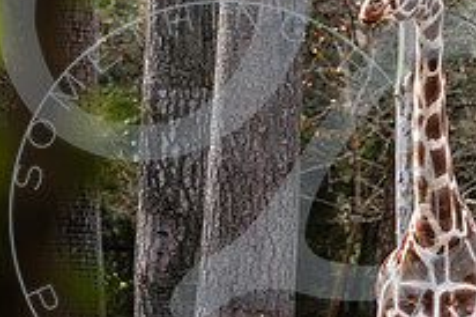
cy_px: 39
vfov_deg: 5.2
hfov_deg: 7.9
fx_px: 3461
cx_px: 328
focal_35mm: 262
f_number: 2.8
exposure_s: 1/500
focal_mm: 120
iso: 100
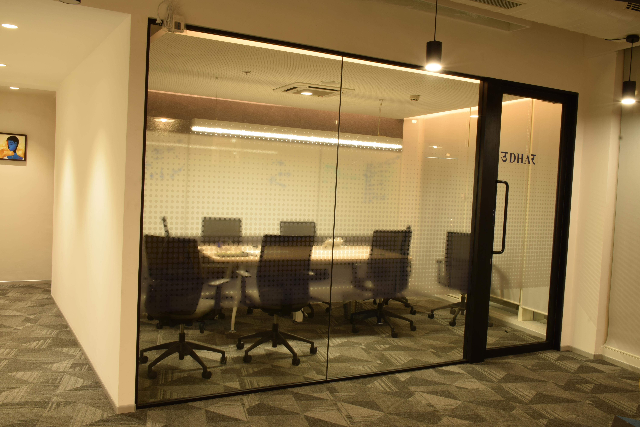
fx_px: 613
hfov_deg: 55.1
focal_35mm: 34
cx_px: 320
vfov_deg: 38.4
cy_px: 214
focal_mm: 23
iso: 100
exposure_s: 4
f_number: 22
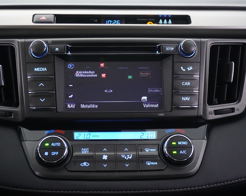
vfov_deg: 30.5
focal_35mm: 50
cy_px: 99
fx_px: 361
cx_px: 111
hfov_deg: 37.6
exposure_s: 1/40
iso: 6400
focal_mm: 29
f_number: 4.5
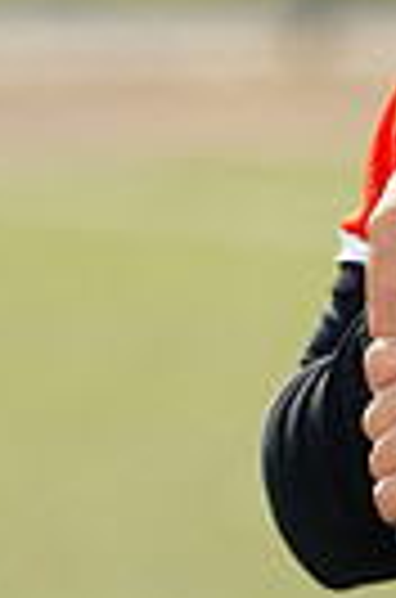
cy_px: -121
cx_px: 700
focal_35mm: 875
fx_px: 14512
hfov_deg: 1.6
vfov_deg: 2.4
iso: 64
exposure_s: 1/250
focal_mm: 200
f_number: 5
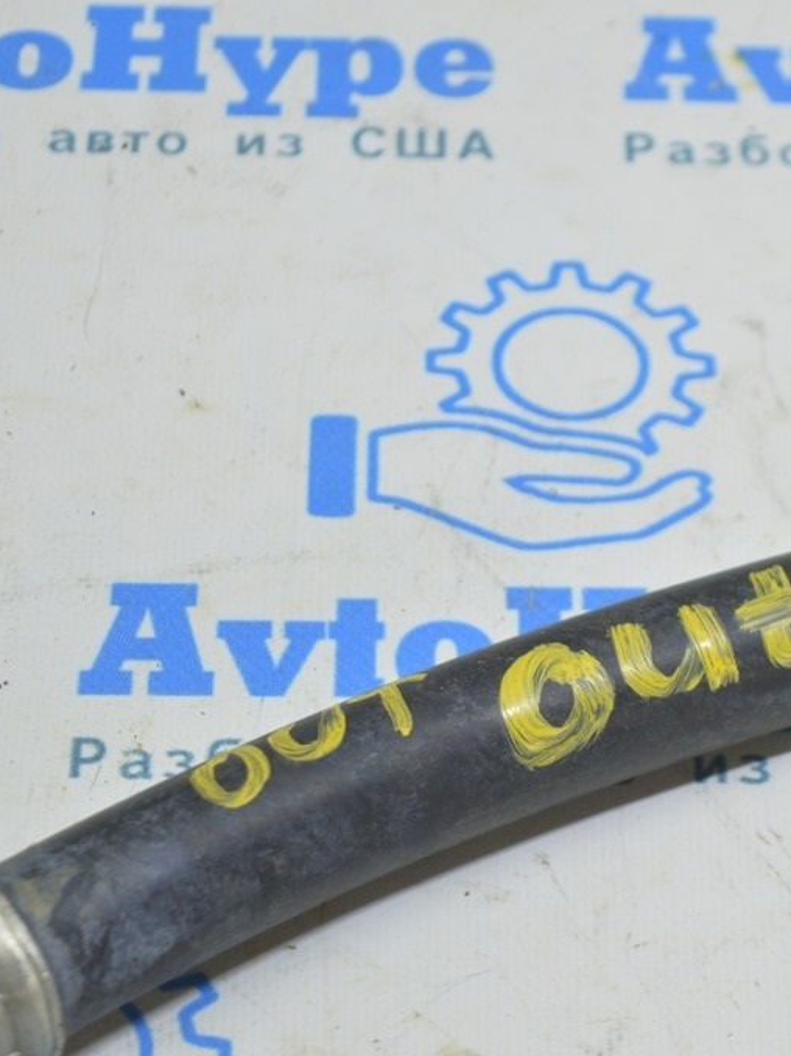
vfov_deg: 16.5
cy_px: 527
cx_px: 727
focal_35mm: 120
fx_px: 3650
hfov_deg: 12.3
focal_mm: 55
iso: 400
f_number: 5.6
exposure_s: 1/20
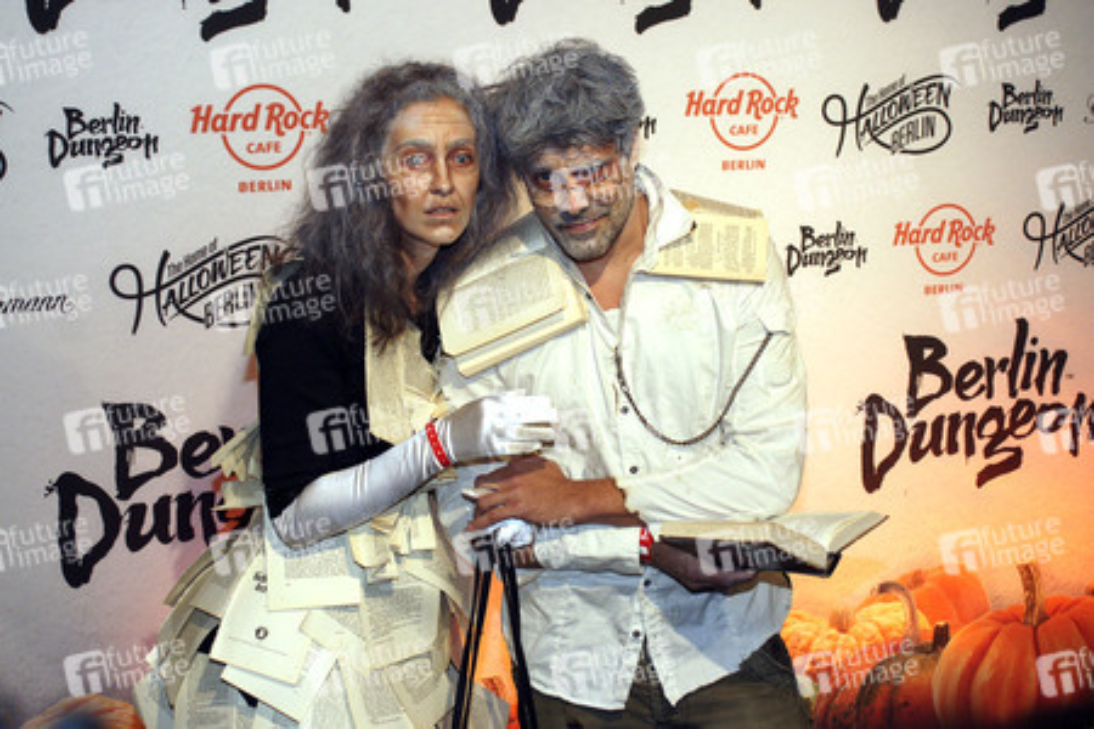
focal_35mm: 52
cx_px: 547
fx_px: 1595
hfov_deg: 37.9
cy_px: 364
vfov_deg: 25.8
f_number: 5.6
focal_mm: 35
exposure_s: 1/400
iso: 1250
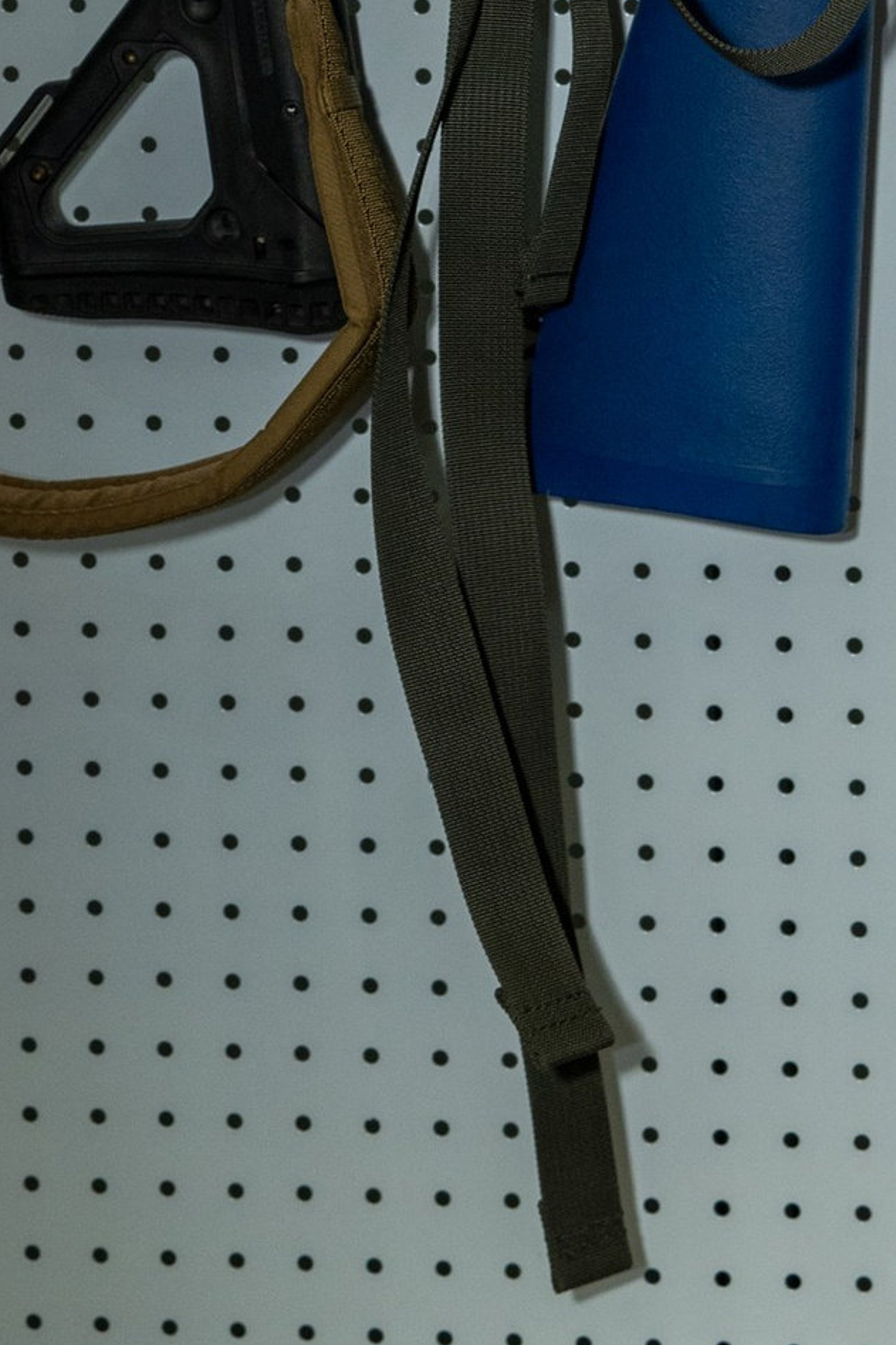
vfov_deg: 13.1
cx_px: 552
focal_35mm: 150
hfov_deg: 9.1
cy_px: -574
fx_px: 5602
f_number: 5
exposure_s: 1/200
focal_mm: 37
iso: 500
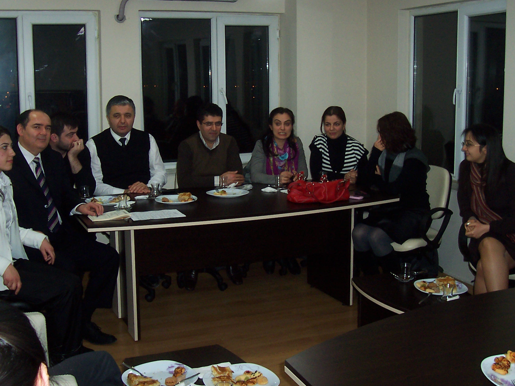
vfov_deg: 32.2
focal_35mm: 45
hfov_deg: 42.1
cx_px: 243
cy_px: 186
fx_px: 669
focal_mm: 5.6
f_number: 2.8
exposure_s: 1/60
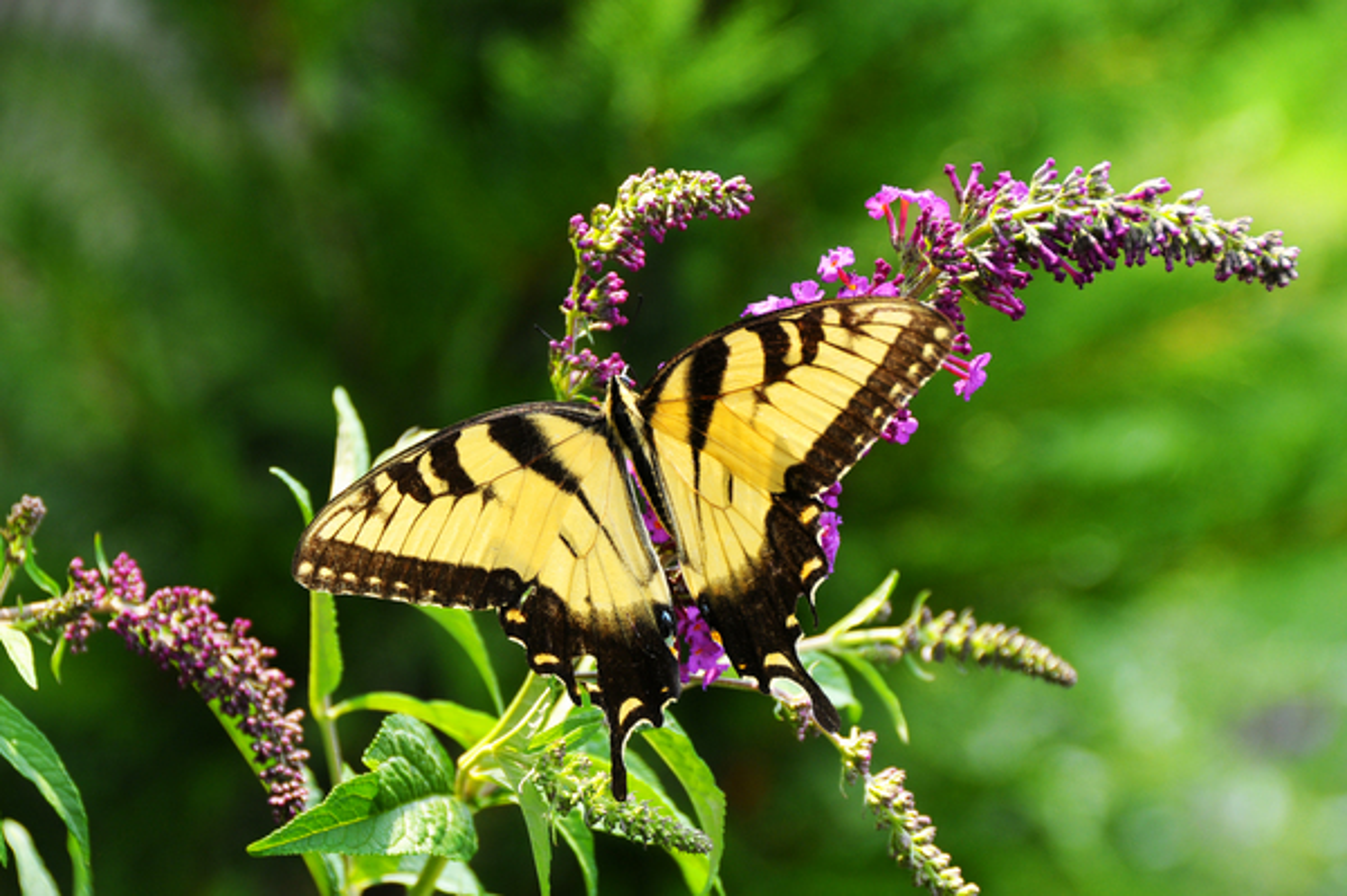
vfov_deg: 8.7
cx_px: 674
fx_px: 5888
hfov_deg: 13.1
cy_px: 448
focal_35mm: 158
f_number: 7.1
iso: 200
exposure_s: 1/200
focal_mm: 105
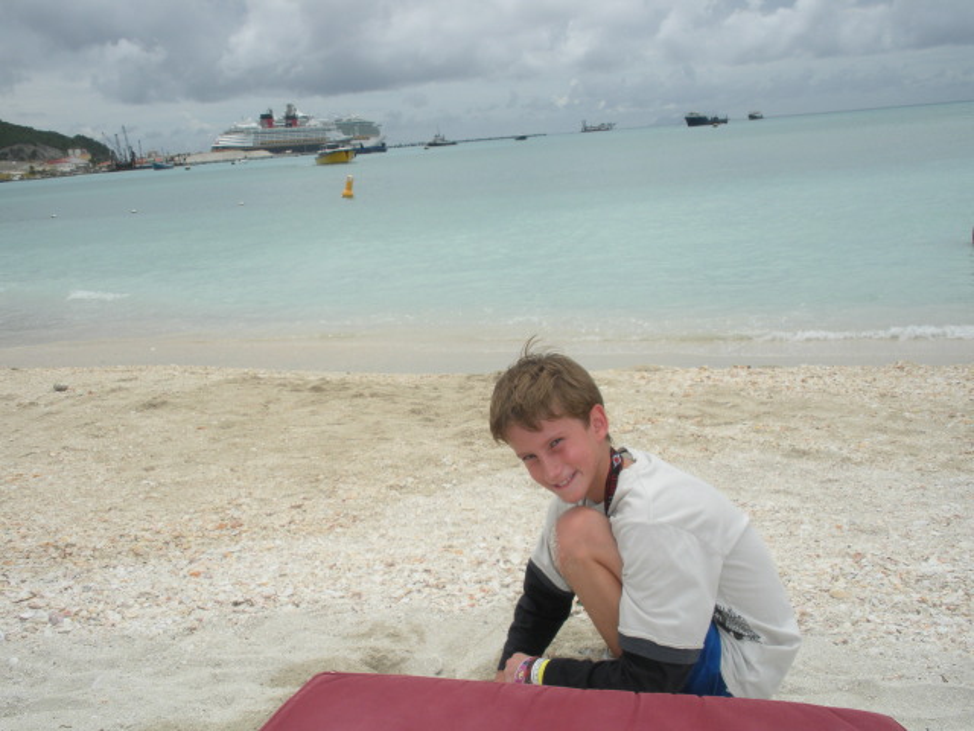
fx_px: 1013
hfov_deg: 51.4
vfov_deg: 39.7
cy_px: 366
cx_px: 487
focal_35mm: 36
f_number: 5.6
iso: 88
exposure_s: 1/589
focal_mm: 6.3
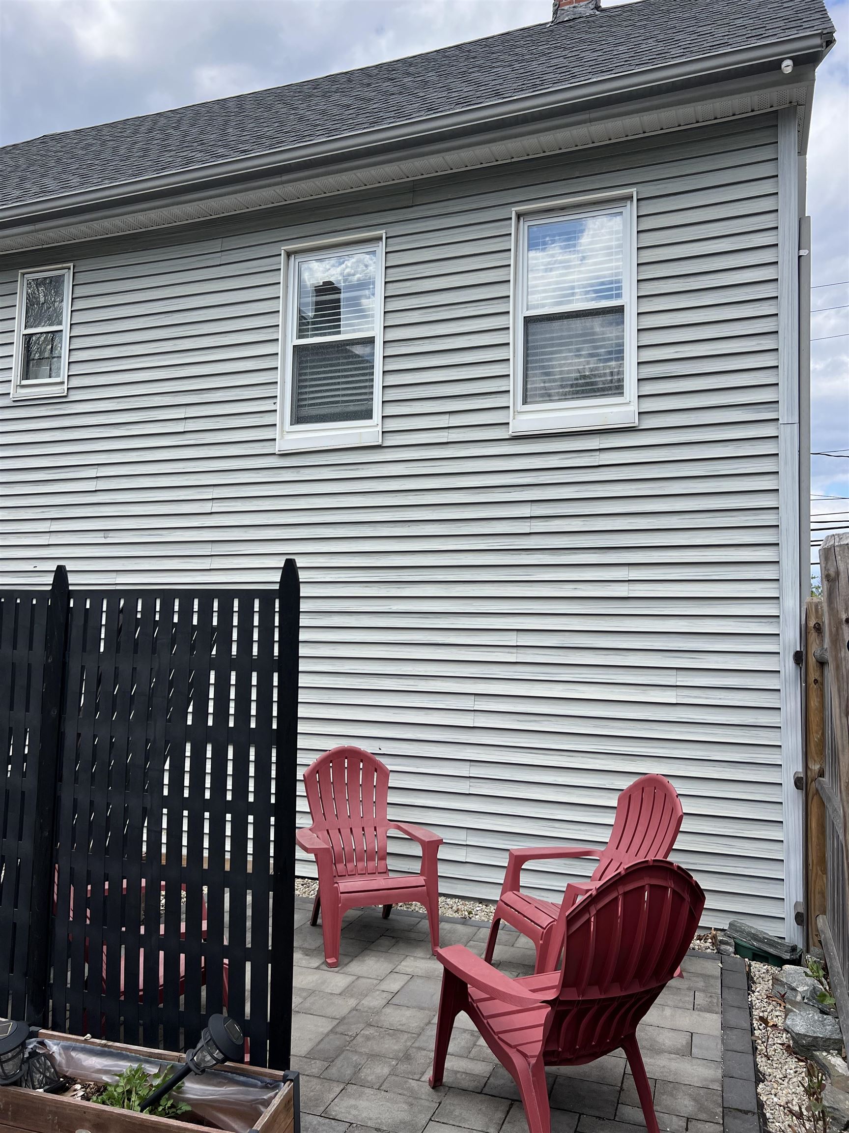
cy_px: 566
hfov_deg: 53.1
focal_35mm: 26
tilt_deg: +6.8
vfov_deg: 67.3
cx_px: 424
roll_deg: -2.1
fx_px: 850
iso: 50
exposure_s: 1/2123
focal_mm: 5.7
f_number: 1.5
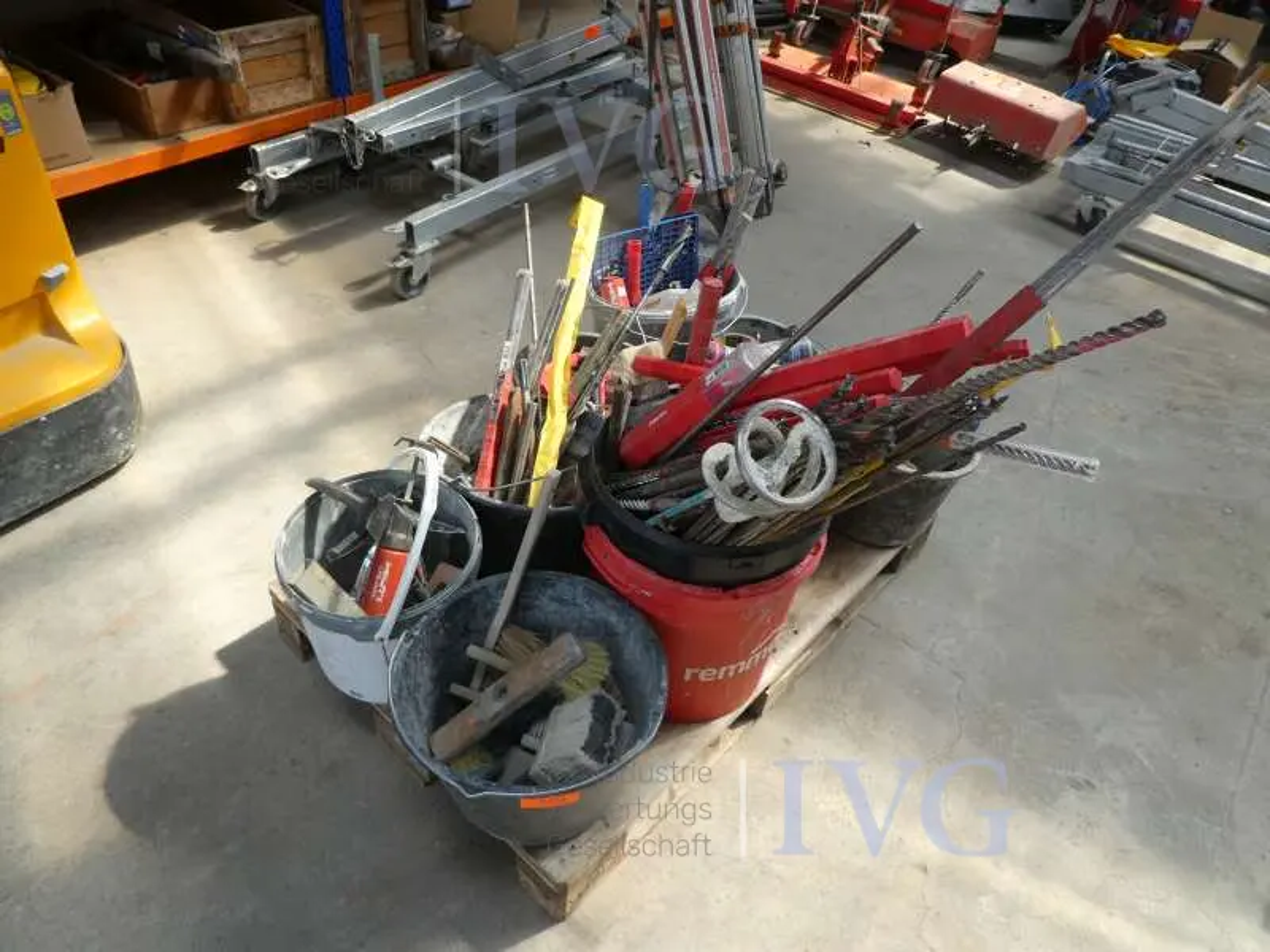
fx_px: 881
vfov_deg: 56.8
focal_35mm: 24
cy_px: 476
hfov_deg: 71.6
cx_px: 635
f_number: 3.3
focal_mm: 4.3
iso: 80
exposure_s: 1/100
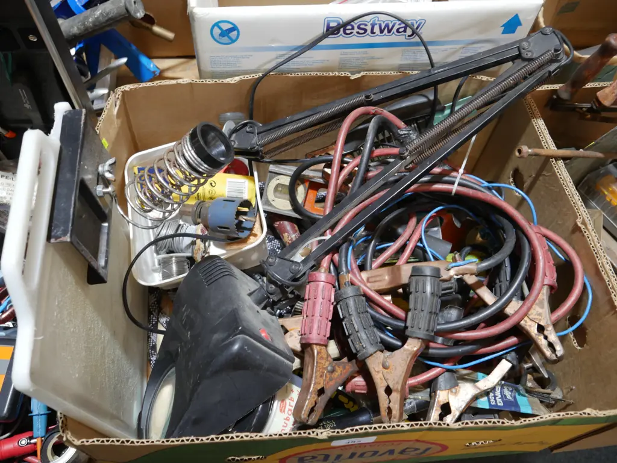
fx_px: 499
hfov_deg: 63.4
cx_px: 308
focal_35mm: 28
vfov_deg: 49.8
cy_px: 232
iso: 640
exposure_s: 1/60
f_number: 4.5
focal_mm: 14
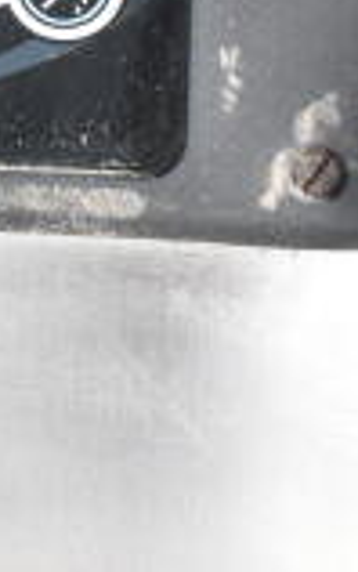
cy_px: -71
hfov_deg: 8.9
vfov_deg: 14.9
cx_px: -448
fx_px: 2119
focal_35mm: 136
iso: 1600
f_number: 4.5
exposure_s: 1/80
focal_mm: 23
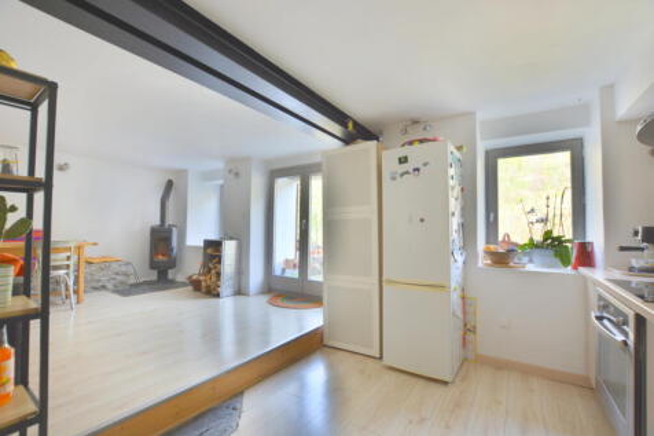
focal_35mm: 15
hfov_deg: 100.4
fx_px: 272
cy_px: 218
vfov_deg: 77.3
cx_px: 327
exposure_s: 1/100
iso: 200
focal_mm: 10
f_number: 5
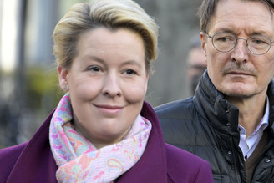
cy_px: 89
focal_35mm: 412
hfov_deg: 5.0
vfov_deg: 3.3
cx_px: 188
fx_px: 3137
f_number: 6.3
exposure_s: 1/640
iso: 4000
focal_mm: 300
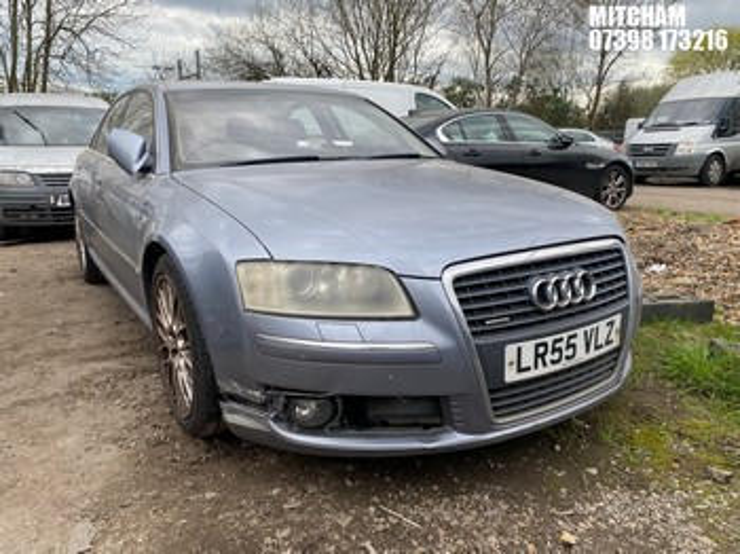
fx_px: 555
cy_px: 277
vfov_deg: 53.0
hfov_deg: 67.3
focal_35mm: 26
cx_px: 370
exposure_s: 1/630
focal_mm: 4.25
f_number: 1.8
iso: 32
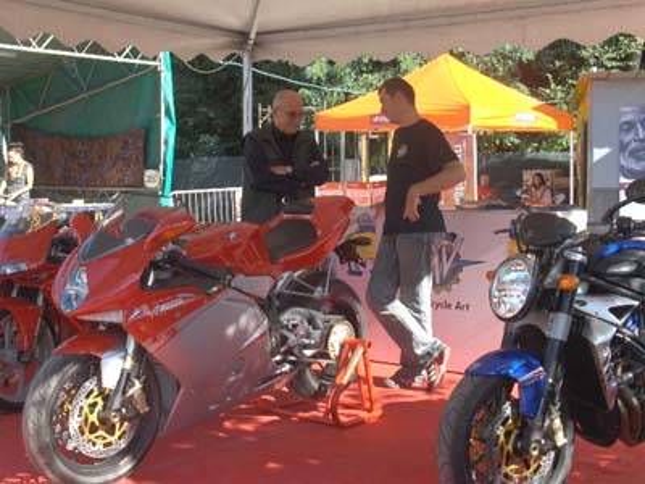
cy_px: 242
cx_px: 322
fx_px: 727
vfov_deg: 36.8
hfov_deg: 47.9
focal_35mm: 39
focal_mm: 8.1
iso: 100
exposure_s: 1/515
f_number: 3.2
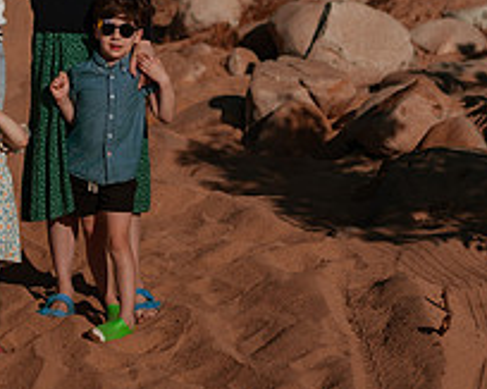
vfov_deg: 9.9
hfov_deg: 12.3
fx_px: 2233
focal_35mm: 155
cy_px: 27
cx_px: 31
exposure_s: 1/8000
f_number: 2.5
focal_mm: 58
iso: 50
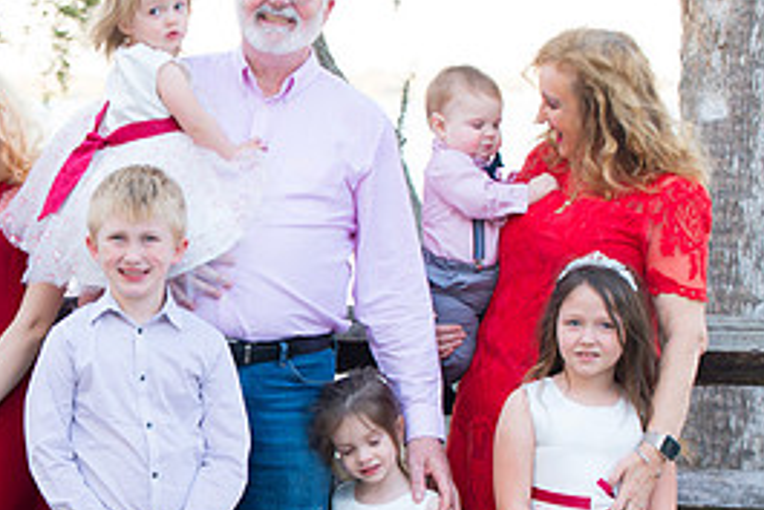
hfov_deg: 13.4
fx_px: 3249
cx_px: 199
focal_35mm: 153
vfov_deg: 9.0
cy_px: 347
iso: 200
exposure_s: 1/80
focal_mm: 70
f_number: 3.5
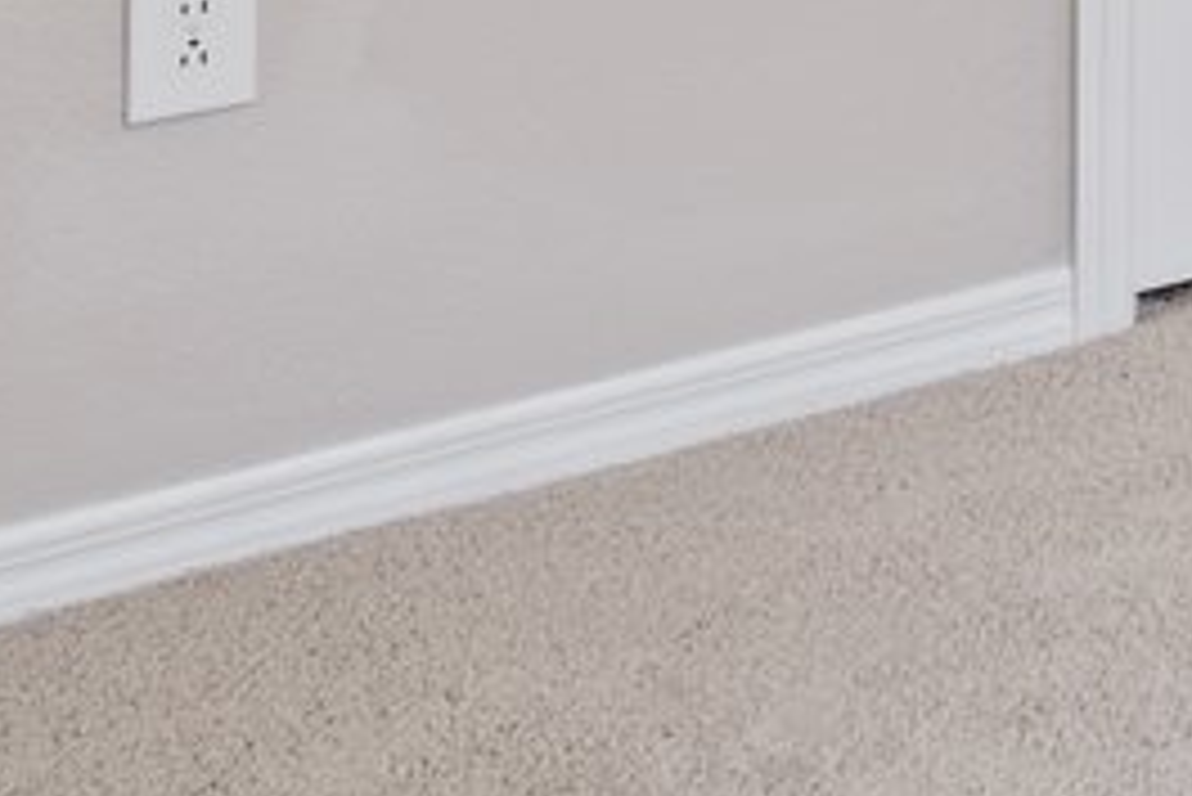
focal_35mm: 108
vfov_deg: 11.0
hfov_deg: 14.5
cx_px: 2604
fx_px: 3578
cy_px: -1010
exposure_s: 1/1.25
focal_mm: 14
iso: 100
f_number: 7.1
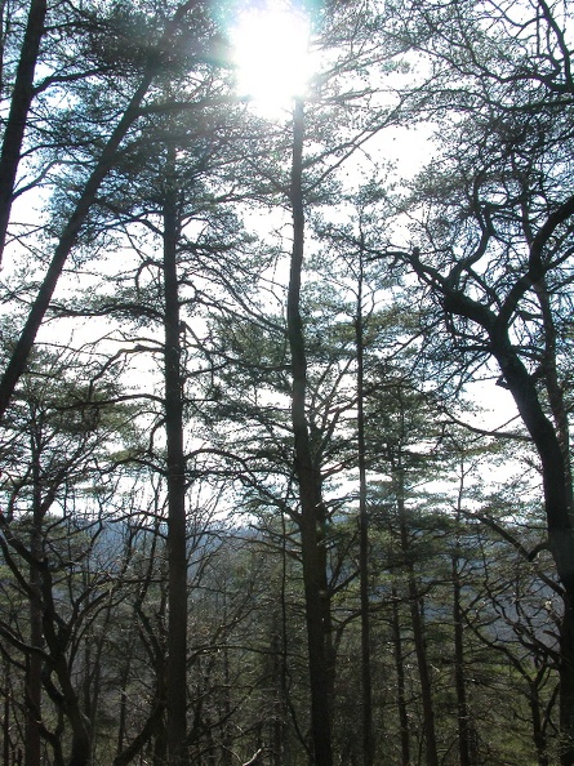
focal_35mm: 34
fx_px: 752
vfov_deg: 54.0
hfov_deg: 41.8
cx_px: 287
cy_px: 383
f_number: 7.1
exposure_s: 1/125
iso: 100
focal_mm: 8.9
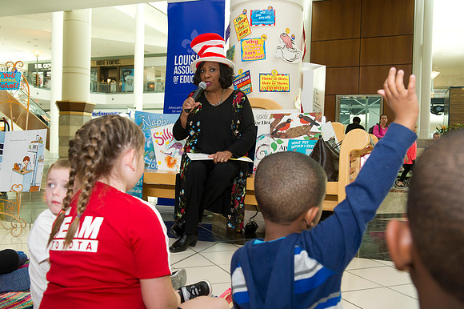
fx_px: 451
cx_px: 232
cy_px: 154
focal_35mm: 35
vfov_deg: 37.8
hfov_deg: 54.5
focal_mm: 35
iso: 1250
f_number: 5.6
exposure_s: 1/250
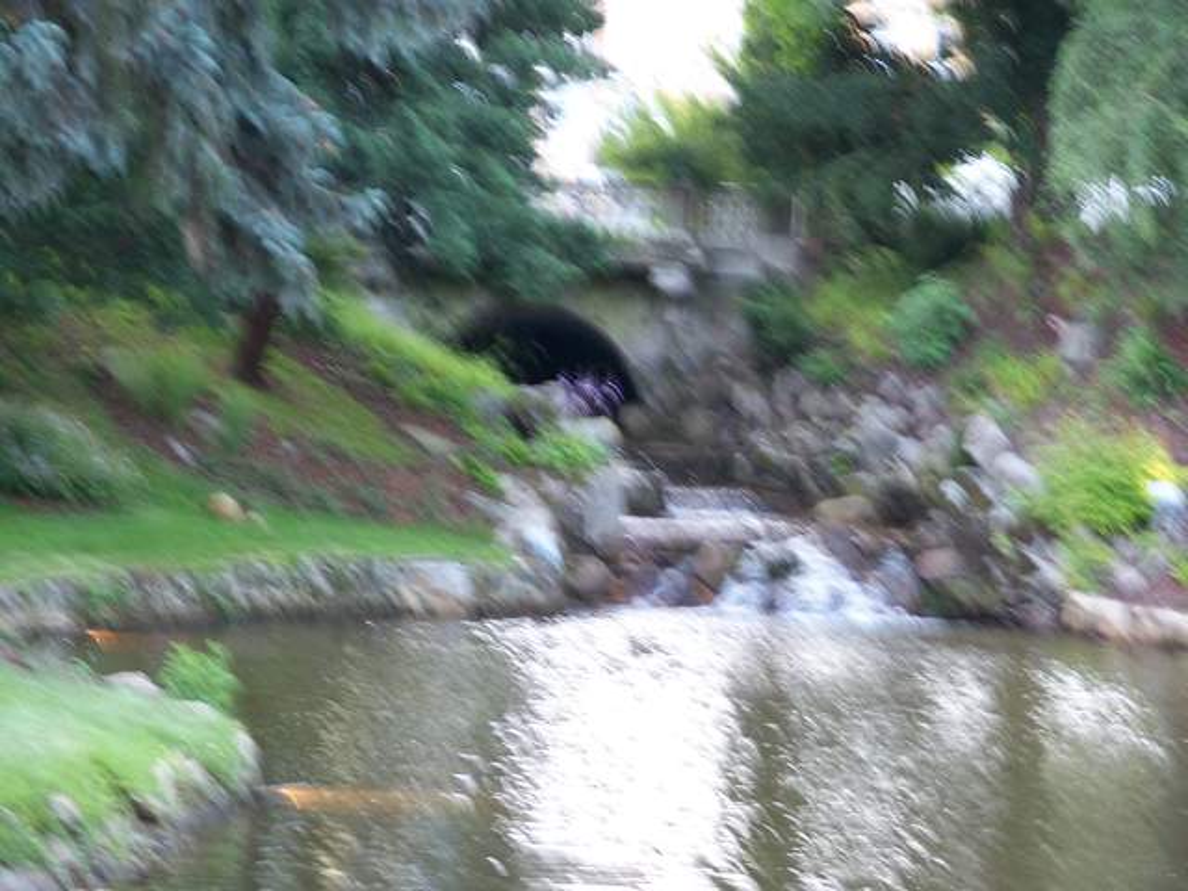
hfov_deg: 14.8
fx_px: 4564
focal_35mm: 133
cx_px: 594
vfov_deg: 11.1
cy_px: 446
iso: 200
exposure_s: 1/15
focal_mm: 28
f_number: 4
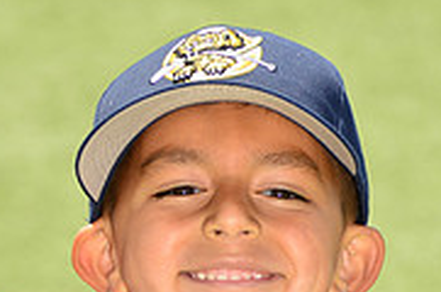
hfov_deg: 3.8
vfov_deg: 2.5
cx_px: 205
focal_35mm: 546
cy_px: 361
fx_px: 6677
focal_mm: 170
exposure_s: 1/250
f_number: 11
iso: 250
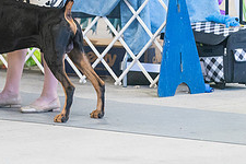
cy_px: -25
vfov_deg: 3.7
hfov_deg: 5.5
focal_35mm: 372
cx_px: -30
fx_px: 2542
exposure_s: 1/320
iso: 4000
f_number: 2.8
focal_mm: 144
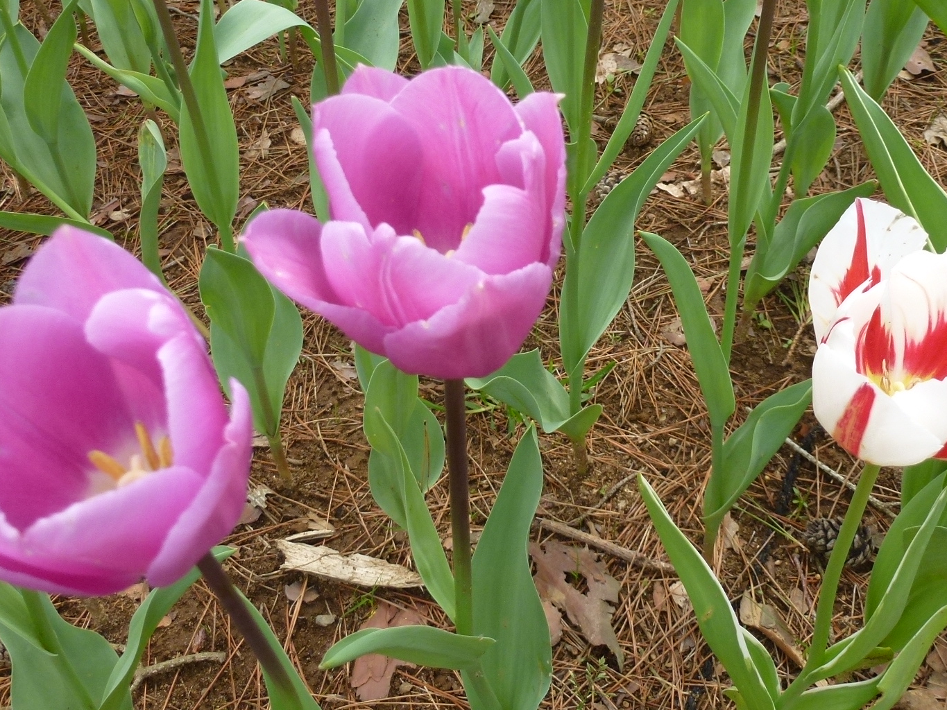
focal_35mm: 36
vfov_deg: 39.6
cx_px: 504
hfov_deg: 51.3
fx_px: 985
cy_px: 322
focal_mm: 4.3
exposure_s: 1/125
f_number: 3.3
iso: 100
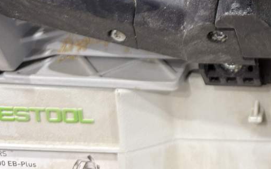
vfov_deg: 14.8
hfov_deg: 23.4
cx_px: 344
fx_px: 584
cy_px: -120
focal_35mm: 79
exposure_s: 1/60
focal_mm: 6.76
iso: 250
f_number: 1.78
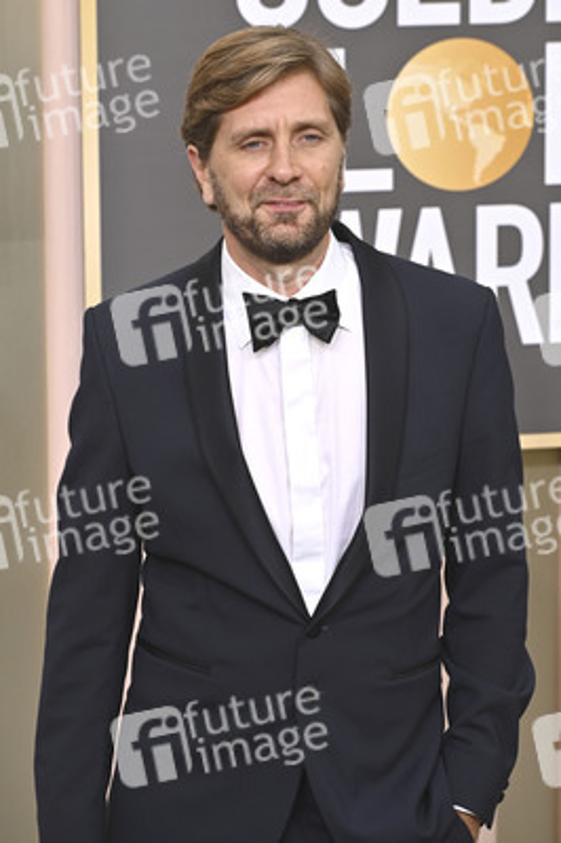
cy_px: 422
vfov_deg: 14.7
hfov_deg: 9.8
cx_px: 280
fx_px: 3278
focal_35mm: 140
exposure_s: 1/640
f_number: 8
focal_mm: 140
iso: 800
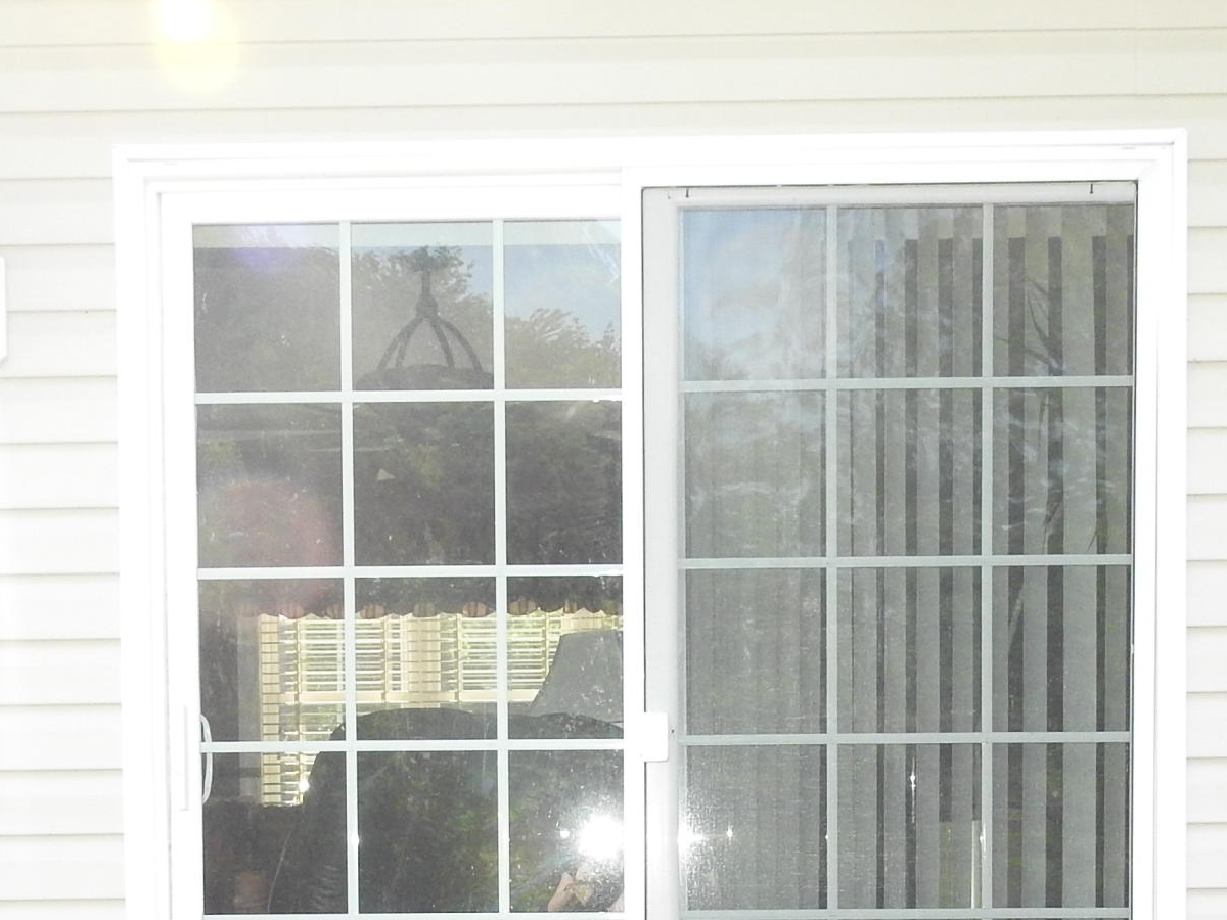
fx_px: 2658
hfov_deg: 26.0
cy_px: 999
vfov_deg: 18.9
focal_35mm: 75
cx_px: 558
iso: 280
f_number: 3.5
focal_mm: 5.4
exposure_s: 1/250
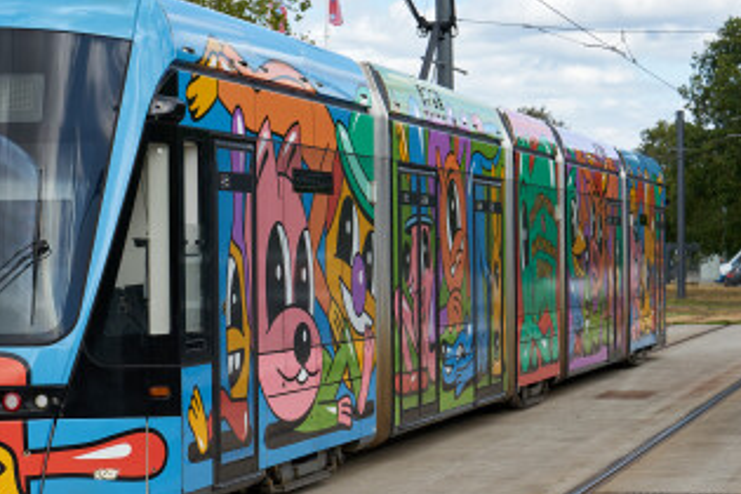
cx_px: 318
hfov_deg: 18.4
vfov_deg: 12.3
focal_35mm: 111
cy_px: 293
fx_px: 2285
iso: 250
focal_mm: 70
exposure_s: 1/750
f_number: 5.6
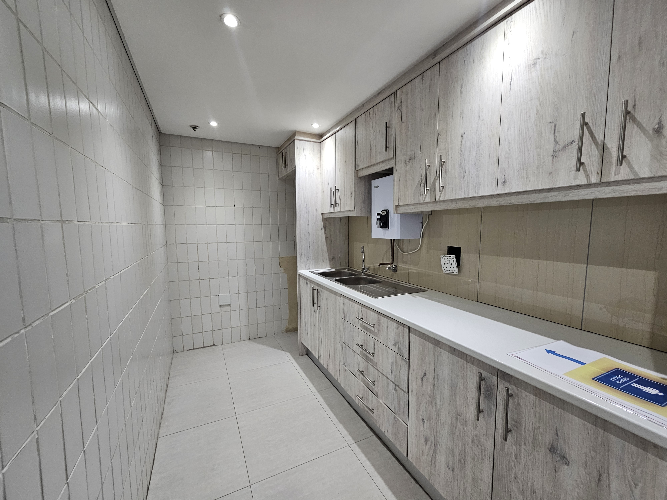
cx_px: 334
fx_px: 250
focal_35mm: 13
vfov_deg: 89.9
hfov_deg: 106.2
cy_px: 250
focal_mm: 2.2
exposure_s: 1/50
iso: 125
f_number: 2.2
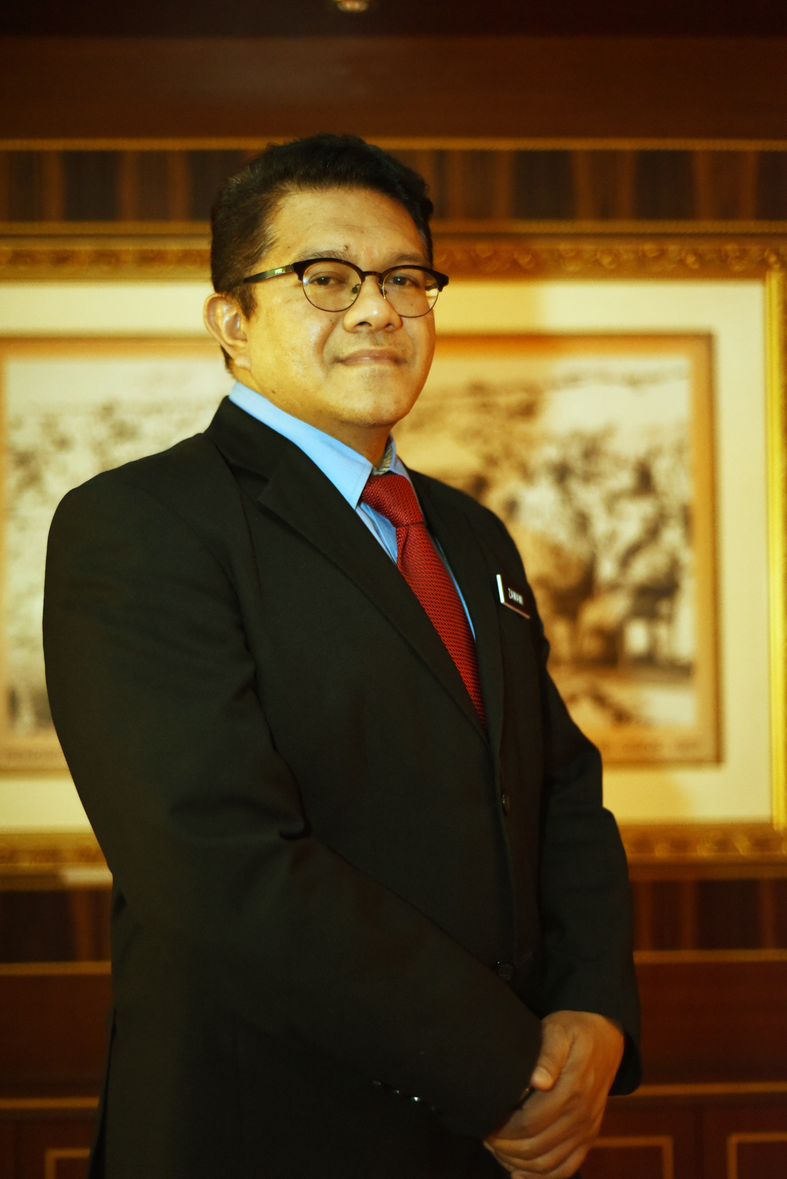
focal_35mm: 50
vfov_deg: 39.6
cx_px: 394
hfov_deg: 27.0
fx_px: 1638
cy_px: 590
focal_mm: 50
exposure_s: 1/30
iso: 4000
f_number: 1.8
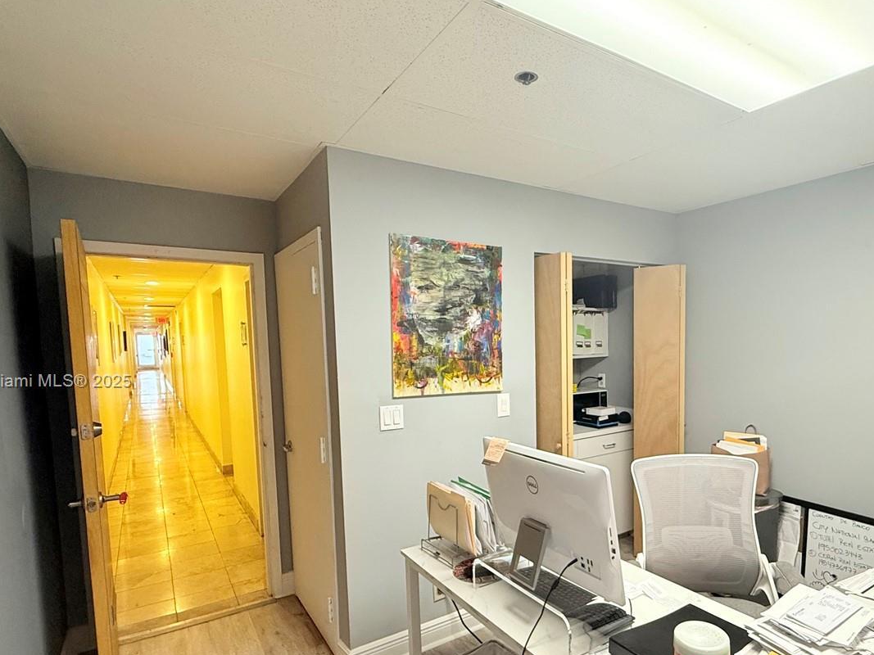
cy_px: 382
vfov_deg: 63.0
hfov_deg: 78.1
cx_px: 524
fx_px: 530
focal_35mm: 21
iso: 320
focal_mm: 2.22
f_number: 2.2
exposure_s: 1/60
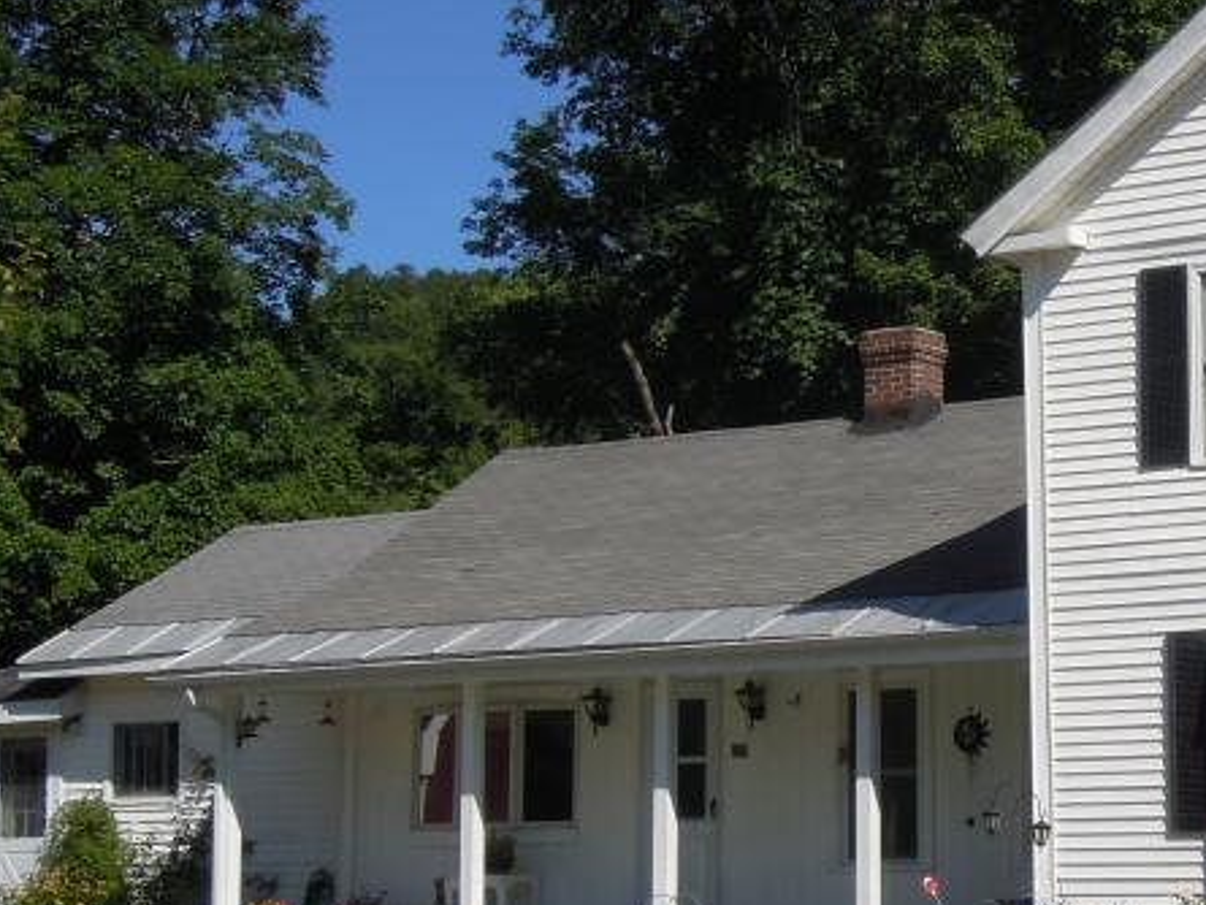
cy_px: 466
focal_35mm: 92
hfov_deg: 20.9
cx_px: 1060
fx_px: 3206
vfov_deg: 16.1
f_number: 4.6
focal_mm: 7.2
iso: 160
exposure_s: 1/1600
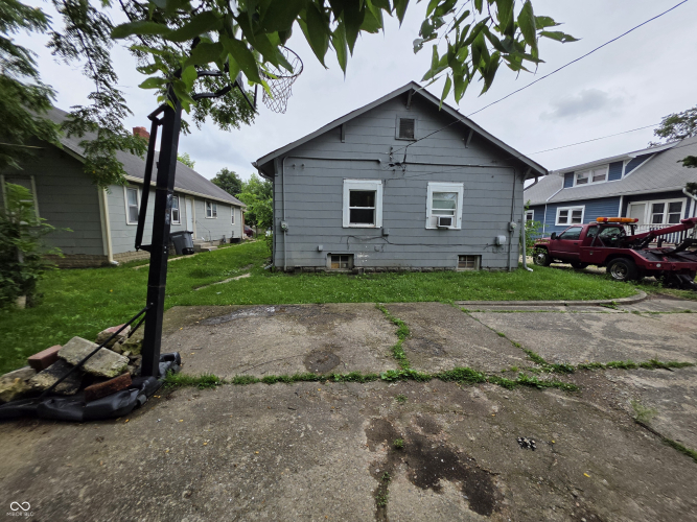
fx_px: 262
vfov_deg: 89.9
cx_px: 348
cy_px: 261
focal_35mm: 13
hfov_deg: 106.2
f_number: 1.9
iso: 40
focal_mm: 2.2
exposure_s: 1/947
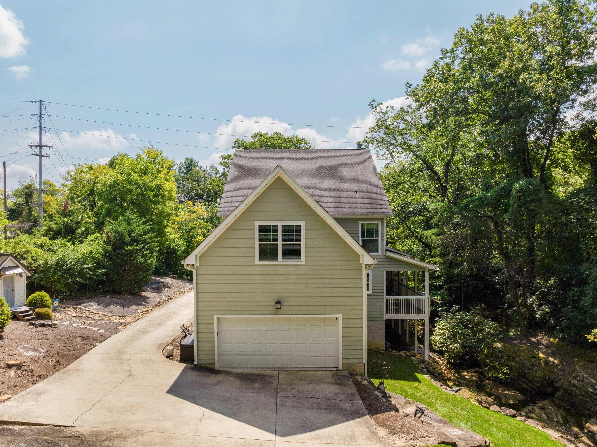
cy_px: 224
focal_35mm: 24
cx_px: 298
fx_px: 414
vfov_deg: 56.8
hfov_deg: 71.6
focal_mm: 12.29
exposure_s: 1/40
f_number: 7.1
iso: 100
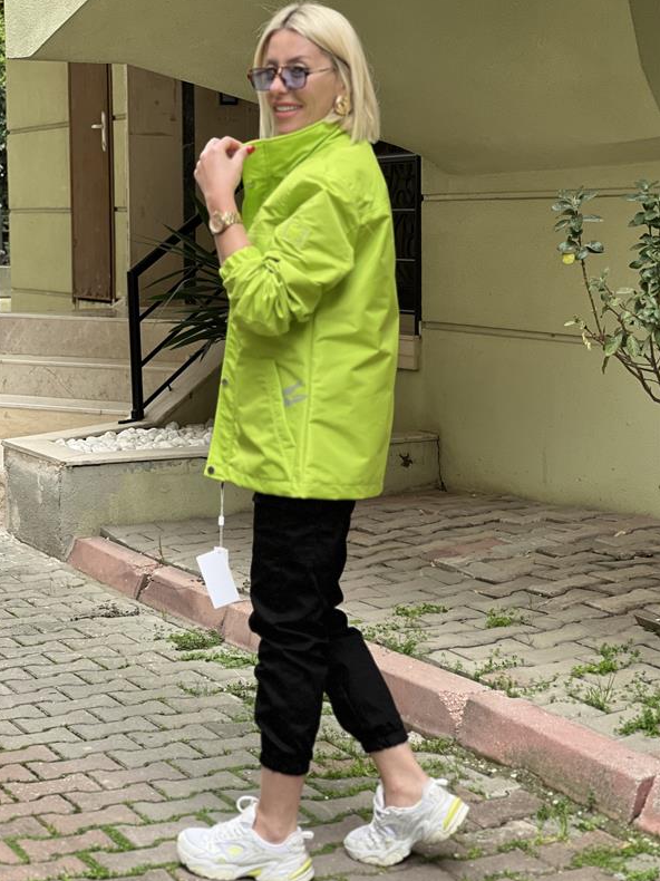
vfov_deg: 25.0
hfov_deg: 18.9
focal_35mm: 78
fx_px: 1984
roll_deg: -0.1
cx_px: 328
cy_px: 438
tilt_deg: -5.6
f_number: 2.8
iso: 100
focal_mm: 9
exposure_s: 1/121
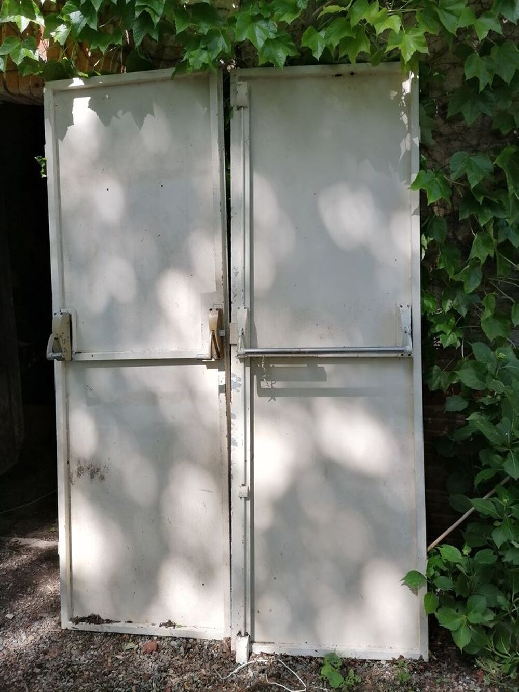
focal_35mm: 27
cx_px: 260
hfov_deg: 51.4
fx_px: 540
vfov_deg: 65.3
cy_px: 346
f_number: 1.8
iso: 50
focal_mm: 4.75
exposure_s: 1/498
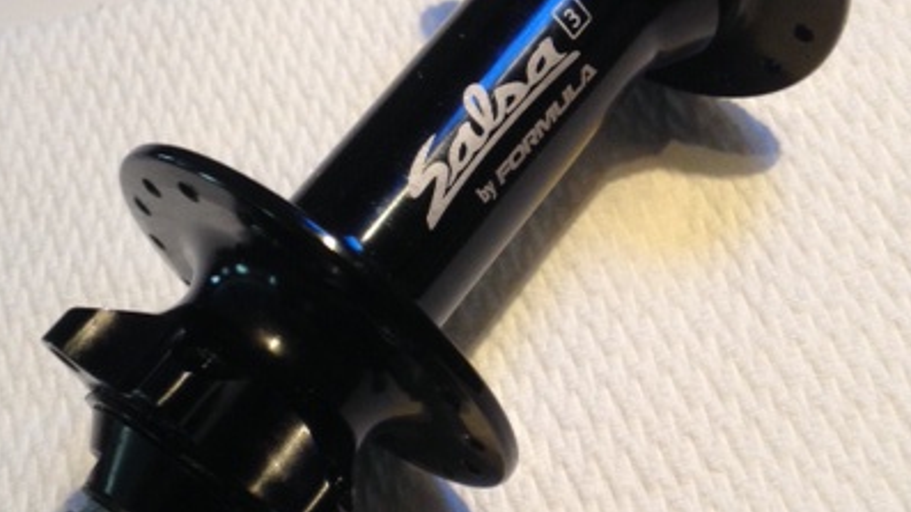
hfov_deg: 35.9
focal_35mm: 58
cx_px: 379
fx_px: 1401
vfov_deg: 20.7
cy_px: 292
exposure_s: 1/20
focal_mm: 4.12
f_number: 2.4
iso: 125
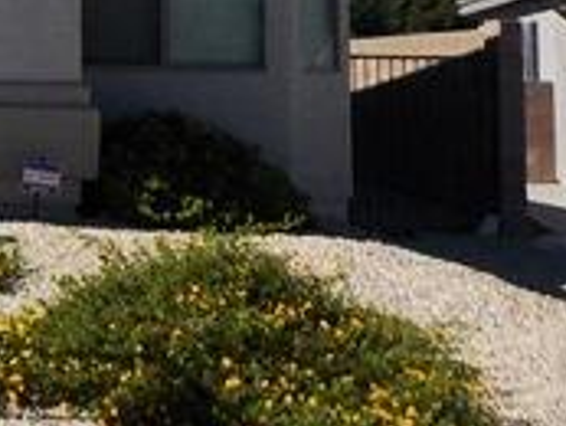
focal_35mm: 111
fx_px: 1816
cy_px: -92
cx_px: -370
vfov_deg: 13.0
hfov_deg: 15.8
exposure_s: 1/2000
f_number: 3.3
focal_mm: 4.1
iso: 125
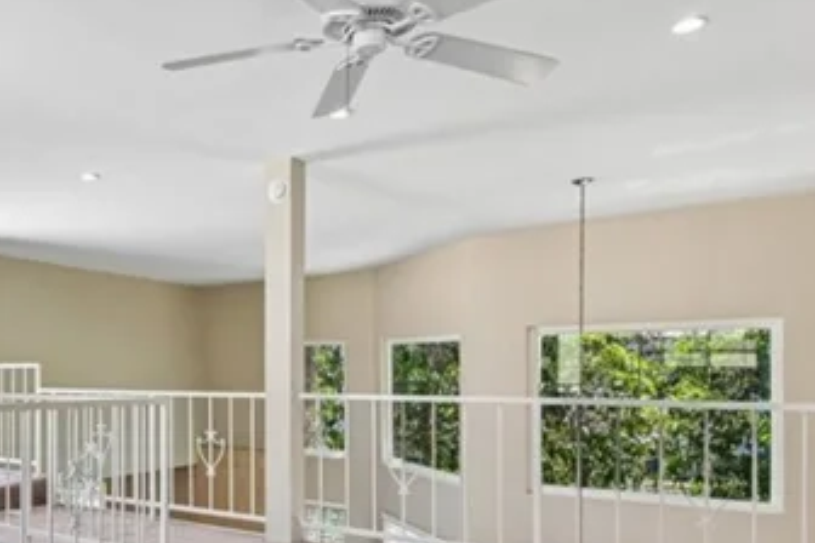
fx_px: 792
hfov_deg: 50.6
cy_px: 381
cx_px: 147
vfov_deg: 37.3
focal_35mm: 35
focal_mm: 14
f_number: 8
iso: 250
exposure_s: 1/25
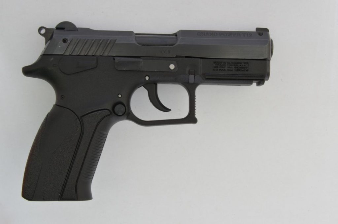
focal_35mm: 72
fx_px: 675
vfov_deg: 18.8
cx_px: 169
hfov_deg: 28.1
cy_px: 112
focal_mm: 48
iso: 100
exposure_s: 25
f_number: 25
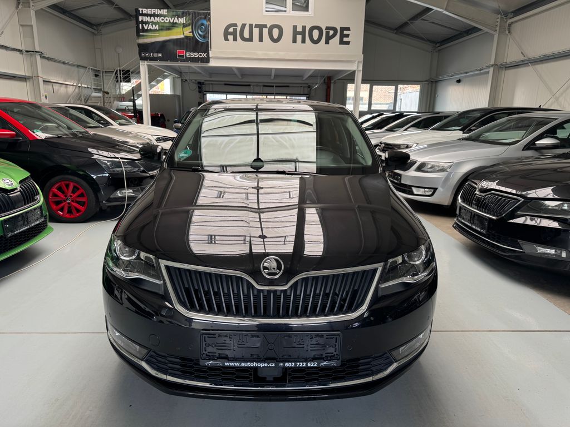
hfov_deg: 71.6
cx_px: 285
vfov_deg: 56.8
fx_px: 395
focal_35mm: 24
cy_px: 214
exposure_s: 1/121
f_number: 1.78
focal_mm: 6.76
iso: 64
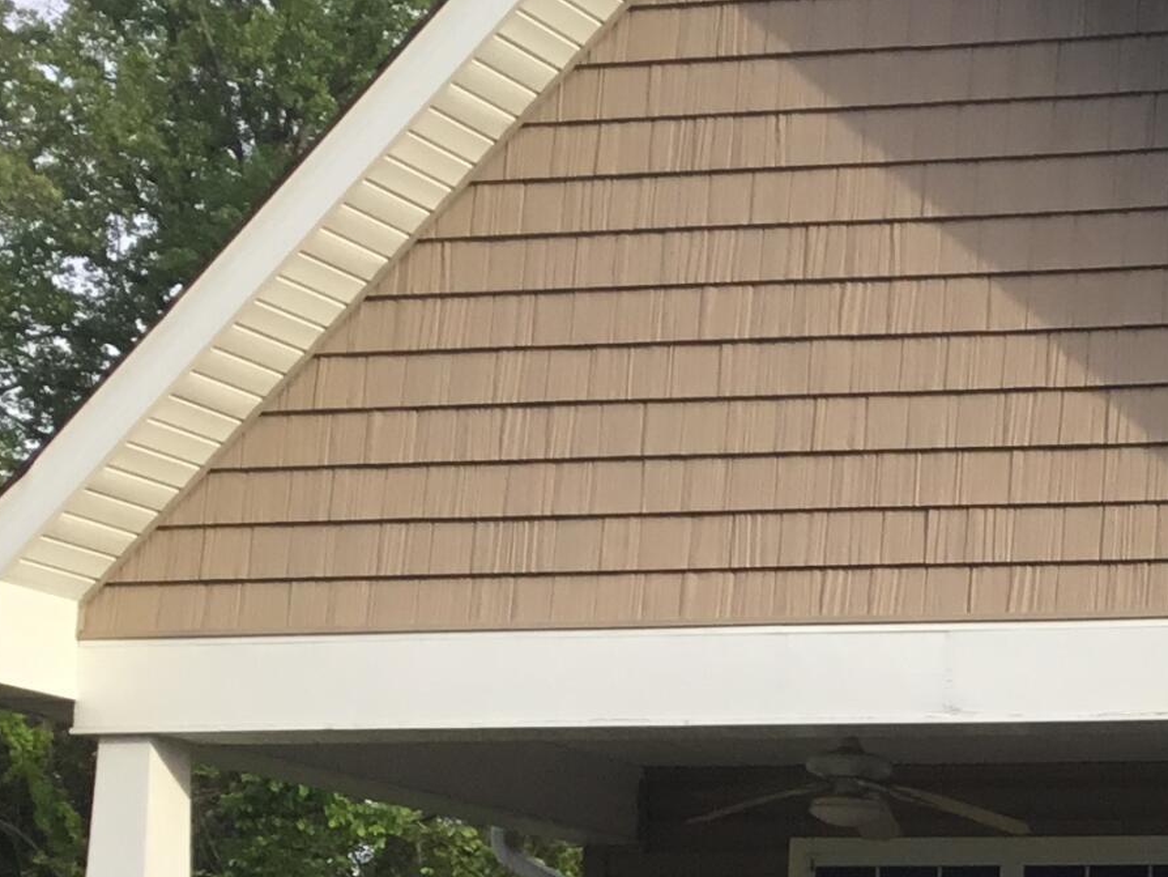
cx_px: 1742
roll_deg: -1.5
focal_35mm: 104
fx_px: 3510
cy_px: 967
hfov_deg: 17.1
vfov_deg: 13.9
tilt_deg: +5.5
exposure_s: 1/443
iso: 25
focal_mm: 3.3
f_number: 2.4
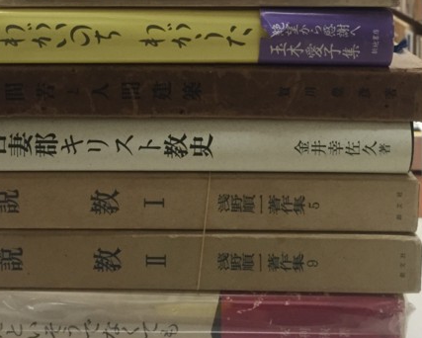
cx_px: 192
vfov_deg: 27.1
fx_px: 662
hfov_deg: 35.3
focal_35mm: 53
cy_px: 4
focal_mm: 4.15
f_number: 2.2
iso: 320
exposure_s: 1/33
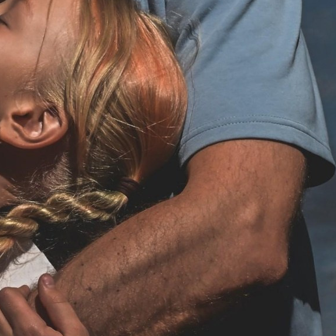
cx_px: 16
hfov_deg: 13.2
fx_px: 1439
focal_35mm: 131
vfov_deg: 13.3
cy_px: 148
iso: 400
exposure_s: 1/161
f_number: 22
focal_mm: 46
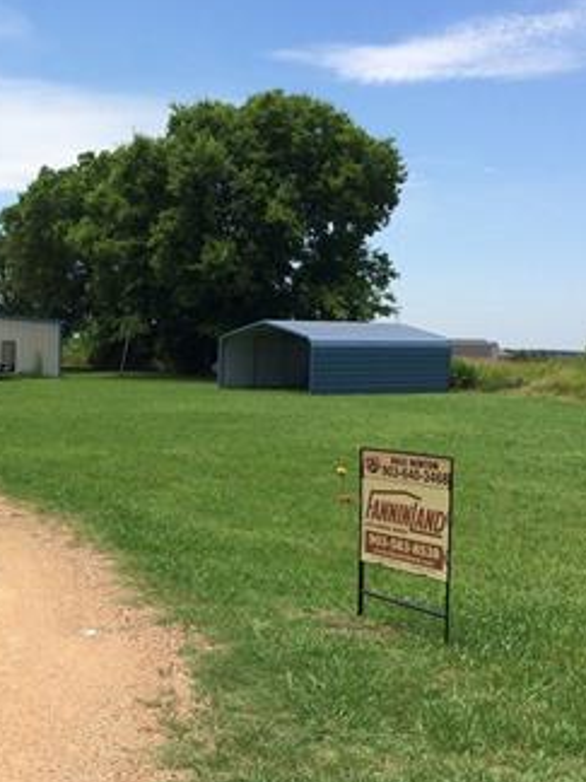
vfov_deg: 43.8
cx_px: 186
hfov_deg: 33.2
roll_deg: +0.5
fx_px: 971
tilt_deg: -5.8
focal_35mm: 43
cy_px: 434
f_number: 2.2
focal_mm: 4.15
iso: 32
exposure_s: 1/1953
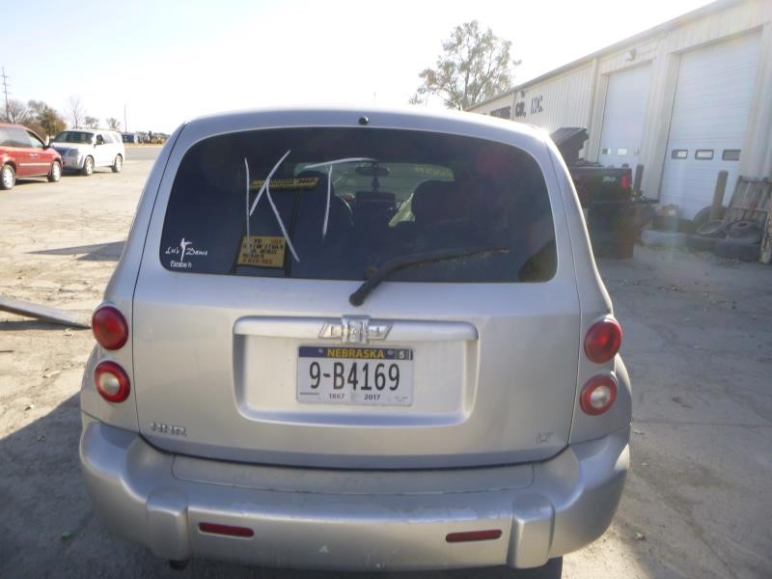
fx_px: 558
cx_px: 386
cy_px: 290
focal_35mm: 25
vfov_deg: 54.9
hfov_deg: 69.4
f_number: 3.9
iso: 100
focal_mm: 4.5
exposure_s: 1/250
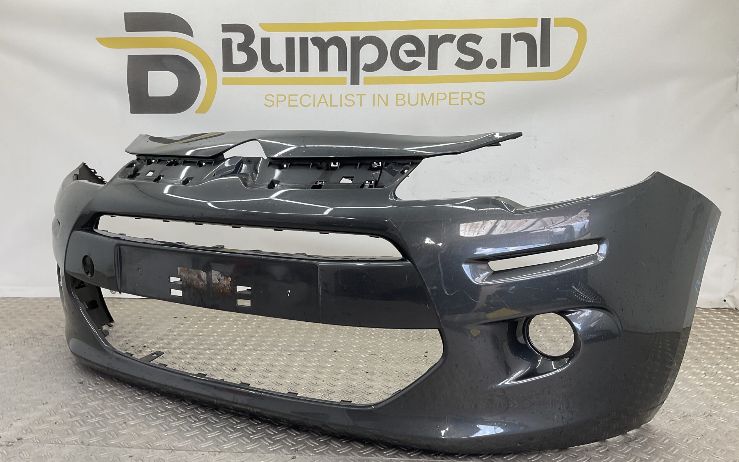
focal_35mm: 31
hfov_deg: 61.2
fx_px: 624
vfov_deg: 40.6
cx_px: 368
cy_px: 248
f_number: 1.8
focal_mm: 3
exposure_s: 1/120
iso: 20
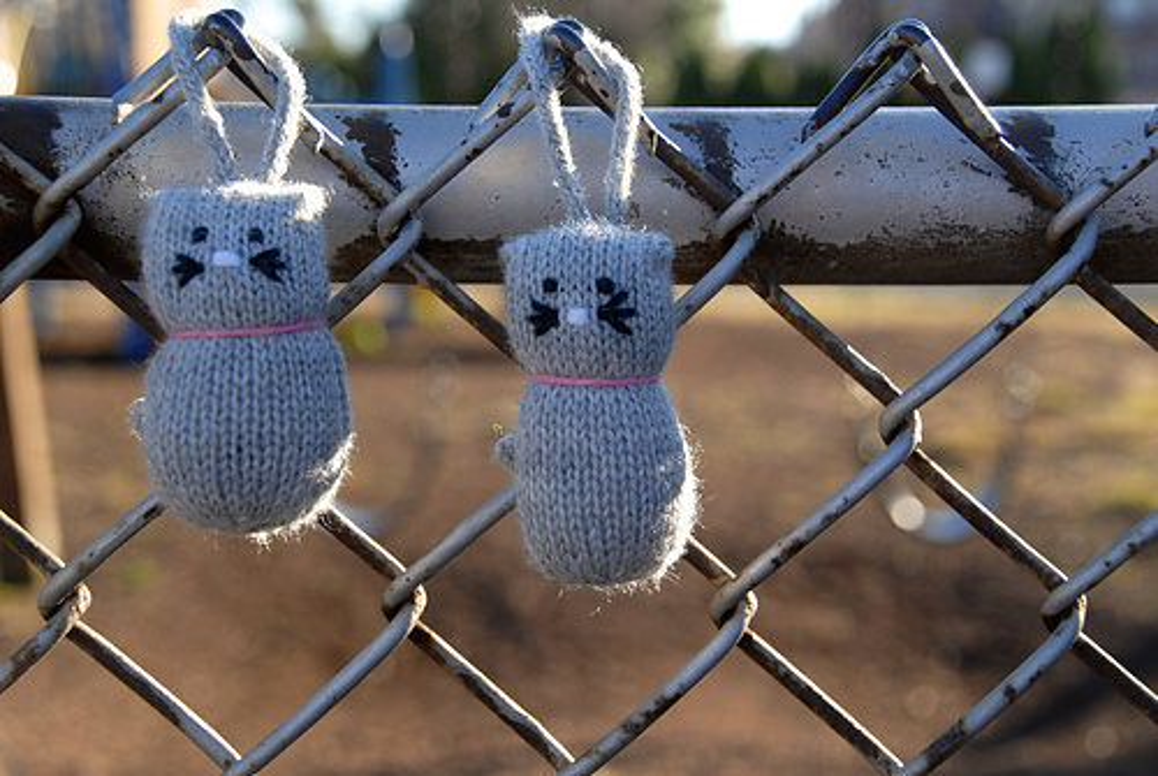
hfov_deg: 27.0
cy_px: 388
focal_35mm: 75
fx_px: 2416
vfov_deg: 18.2
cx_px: 579
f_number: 6.3
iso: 100
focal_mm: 50
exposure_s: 1/160
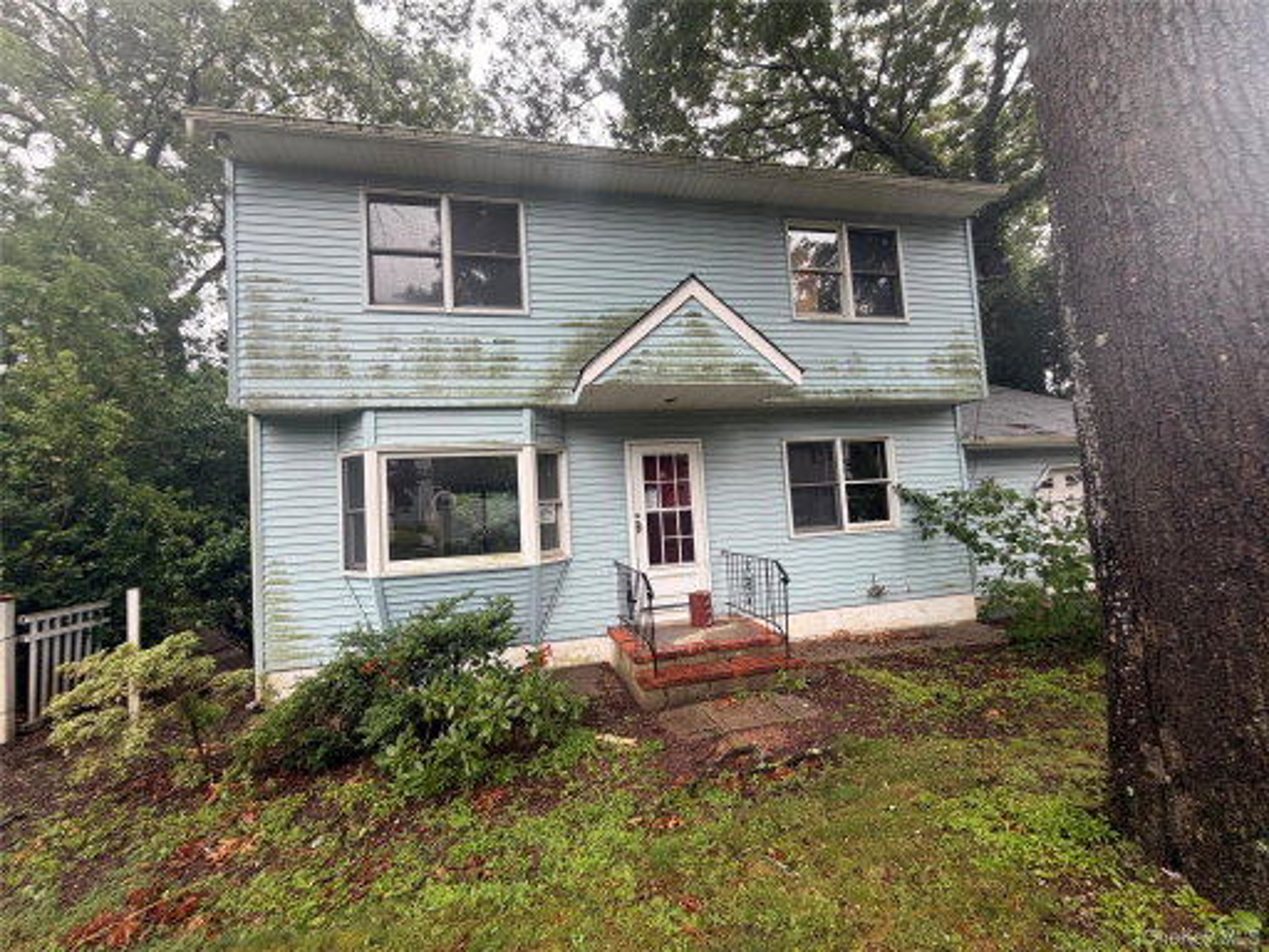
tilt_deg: +2.1
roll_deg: +3.9
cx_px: 634
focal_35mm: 14
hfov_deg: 102.1
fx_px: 513
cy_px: 476
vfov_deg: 85.7
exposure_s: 1/121
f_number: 2.2
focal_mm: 2.22
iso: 80
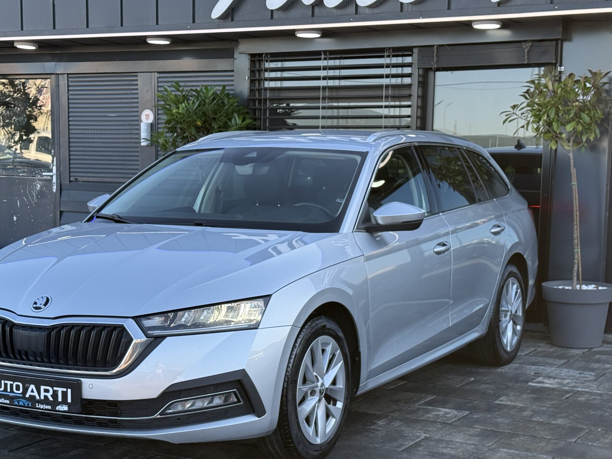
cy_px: 274
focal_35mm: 65
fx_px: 1149
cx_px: 252
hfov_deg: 29.8
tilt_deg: -4.2
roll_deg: -1.2
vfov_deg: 22.6
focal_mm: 6.76
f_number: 1.78
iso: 80
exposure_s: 1/712
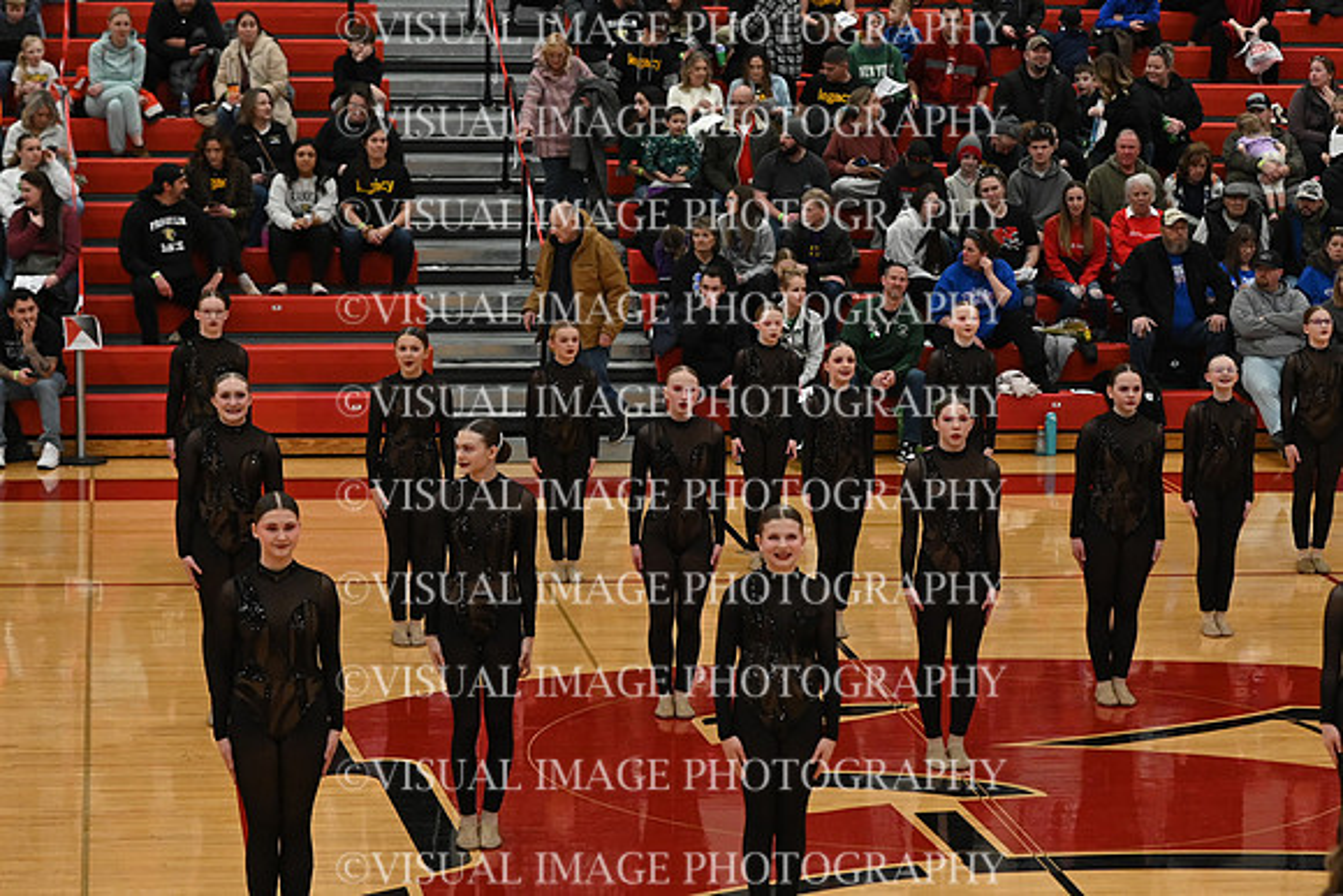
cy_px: 448
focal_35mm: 105
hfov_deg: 19.5
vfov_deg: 13.0
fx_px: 3918
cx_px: 672
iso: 3200
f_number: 4
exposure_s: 1/400
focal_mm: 70
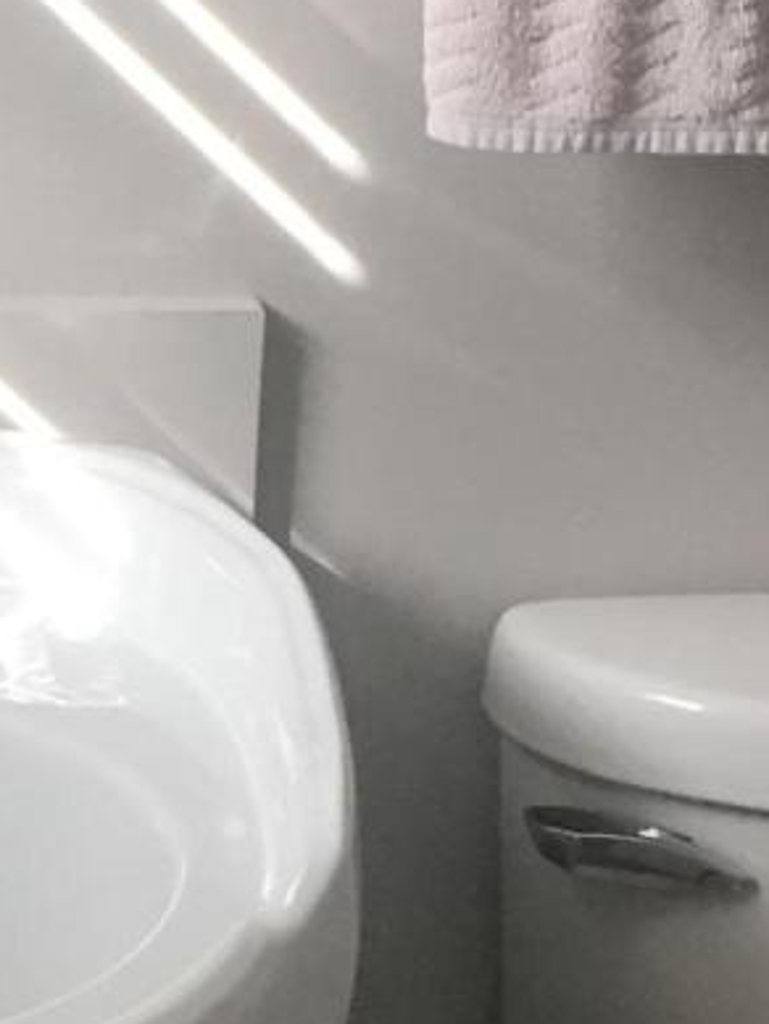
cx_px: 29
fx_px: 4411
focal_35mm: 149
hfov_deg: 9.9
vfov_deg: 13.2
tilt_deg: -19.0
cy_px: 553
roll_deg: -1.0
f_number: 2.2
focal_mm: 4.15
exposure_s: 1/30
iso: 40
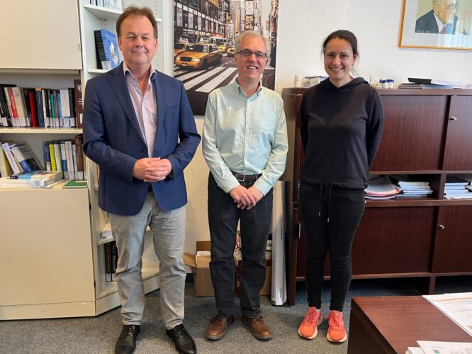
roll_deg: -1.2
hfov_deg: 60.0
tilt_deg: -9.9
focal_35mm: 30
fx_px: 409
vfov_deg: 46.8
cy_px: 177
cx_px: 233
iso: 125
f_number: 1.6
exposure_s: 1/50
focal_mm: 5.1
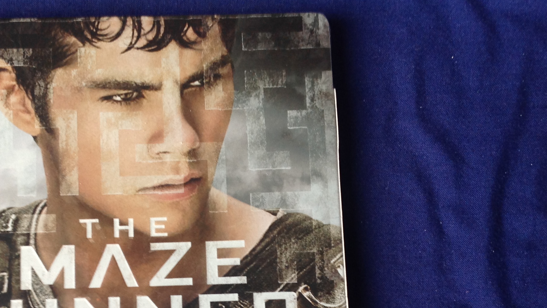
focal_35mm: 58
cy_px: 296
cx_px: 171
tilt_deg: -82.6
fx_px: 841
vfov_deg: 20.2
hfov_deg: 35.6
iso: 50
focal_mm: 4.28
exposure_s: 1/17
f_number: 2.4
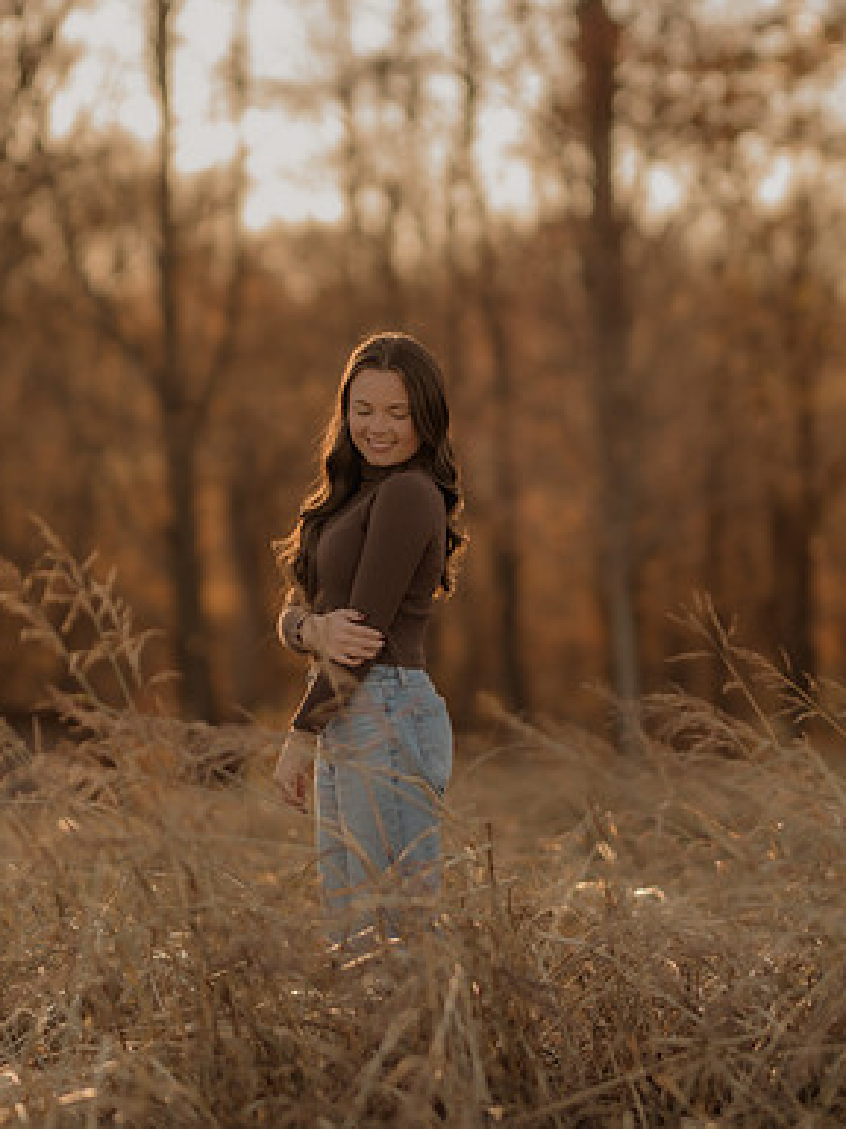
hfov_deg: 10.4
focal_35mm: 143
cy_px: 512
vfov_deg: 13.8
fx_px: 4660
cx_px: 423
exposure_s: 1/1250
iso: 200
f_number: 1.4
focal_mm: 85
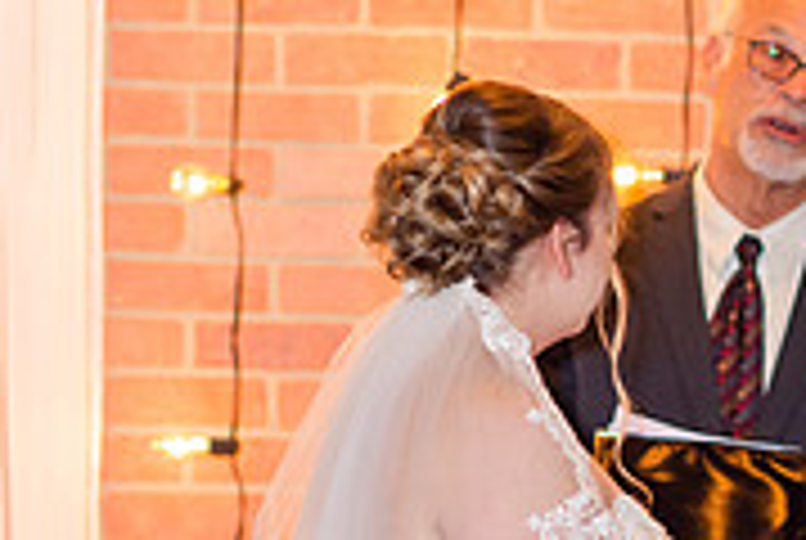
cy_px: 724
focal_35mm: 320
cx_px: 653
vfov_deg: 4.3
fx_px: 7176
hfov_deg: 6.4
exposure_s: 1/125
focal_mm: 85
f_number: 2.2
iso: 500
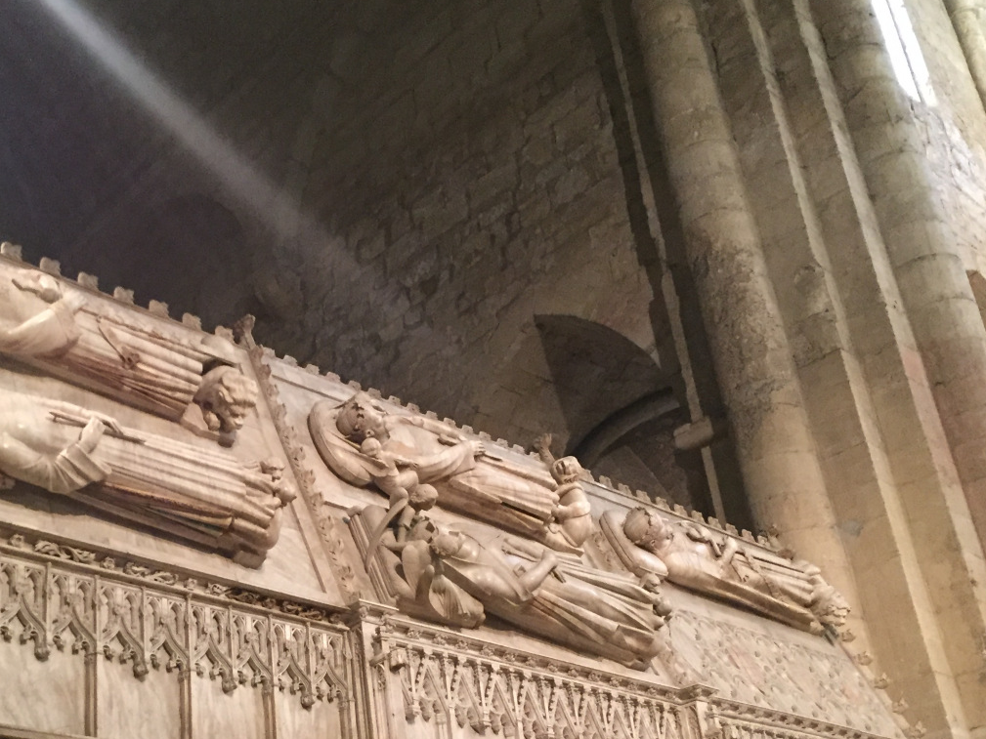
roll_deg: +3.8
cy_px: 511
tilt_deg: +26.3
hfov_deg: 40.7
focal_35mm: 46
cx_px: 328
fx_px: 1310
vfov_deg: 31.2
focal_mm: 4.15
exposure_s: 1/17
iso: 250
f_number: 2.2
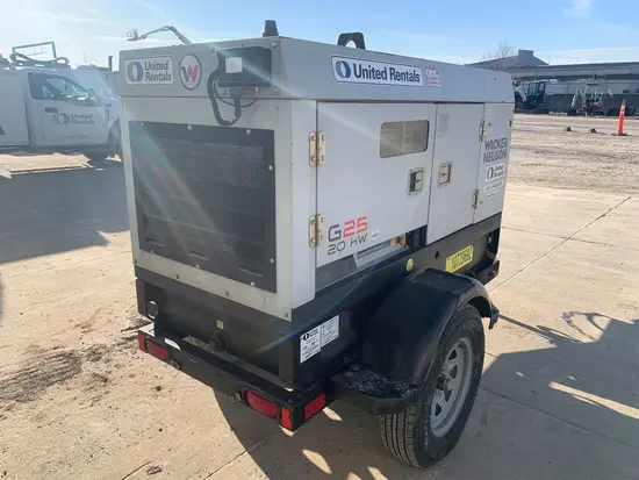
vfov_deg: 53.1
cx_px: 320
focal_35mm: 26
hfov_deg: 67.3
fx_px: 480
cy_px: 240
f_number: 1.8
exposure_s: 1/1490
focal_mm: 4.25
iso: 25
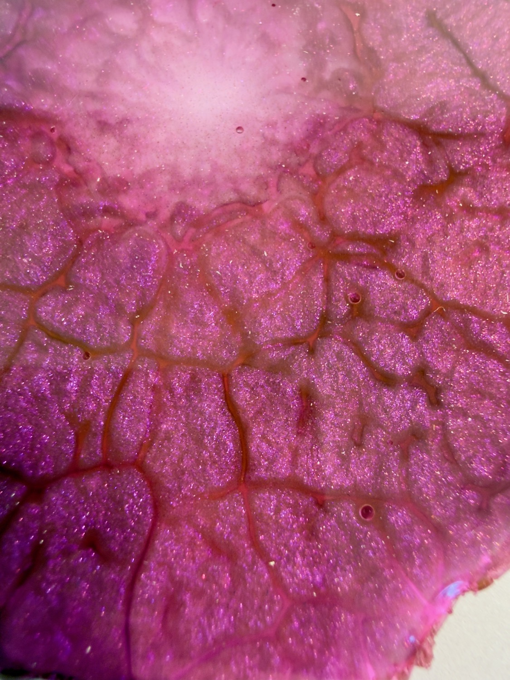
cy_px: 340
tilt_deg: -76.1
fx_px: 471
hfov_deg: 56.8
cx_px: 255
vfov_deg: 71.6
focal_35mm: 24
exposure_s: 1/99
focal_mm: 2.22
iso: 100
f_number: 2.2
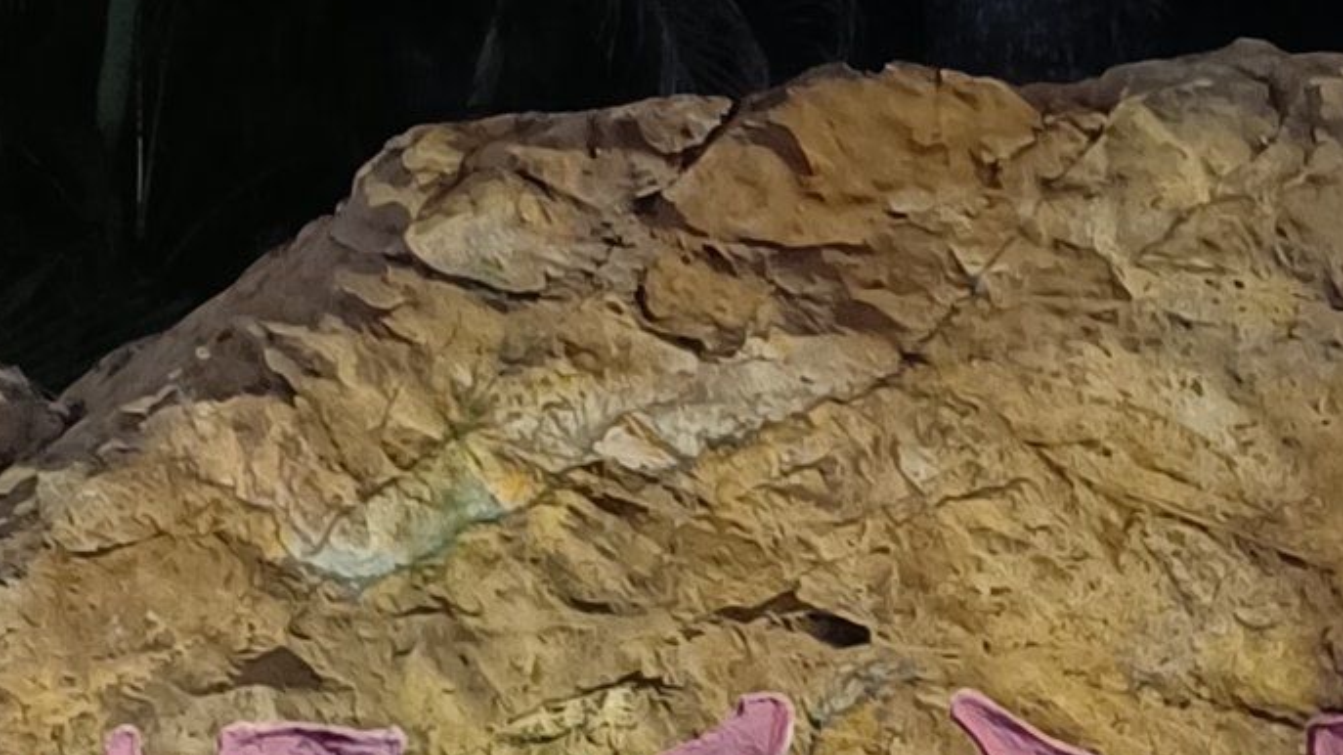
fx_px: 4165
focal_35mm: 117
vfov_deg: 9.8
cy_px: 1356
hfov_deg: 18.3
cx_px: 895
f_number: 1.9
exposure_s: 1/25
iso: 1673
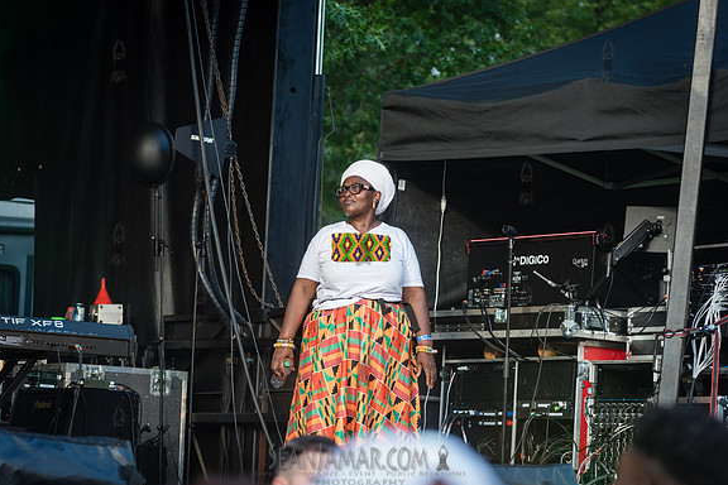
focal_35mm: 156
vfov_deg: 8.8
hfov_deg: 13.2
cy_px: 243
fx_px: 3154
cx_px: 363
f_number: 4.5
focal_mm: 155
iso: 500
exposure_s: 1/320
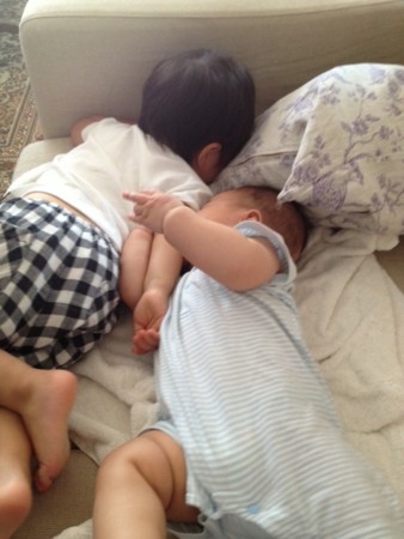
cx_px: 202
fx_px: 544
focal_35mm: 35
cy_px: 270
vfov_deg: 52.6
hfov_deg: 40.7
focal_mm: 4.28
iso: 200
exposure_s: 1/20
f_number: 2.4
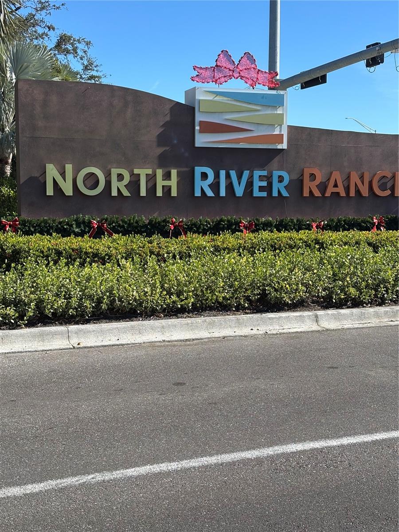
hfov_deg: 28.0
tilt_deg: -5.7
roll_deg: -0.6
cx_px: 200
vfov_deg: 36.8
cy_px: 266
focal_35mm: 52
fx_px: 799
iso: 32
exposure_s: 1/1984
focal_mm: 5.96
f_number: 1.6
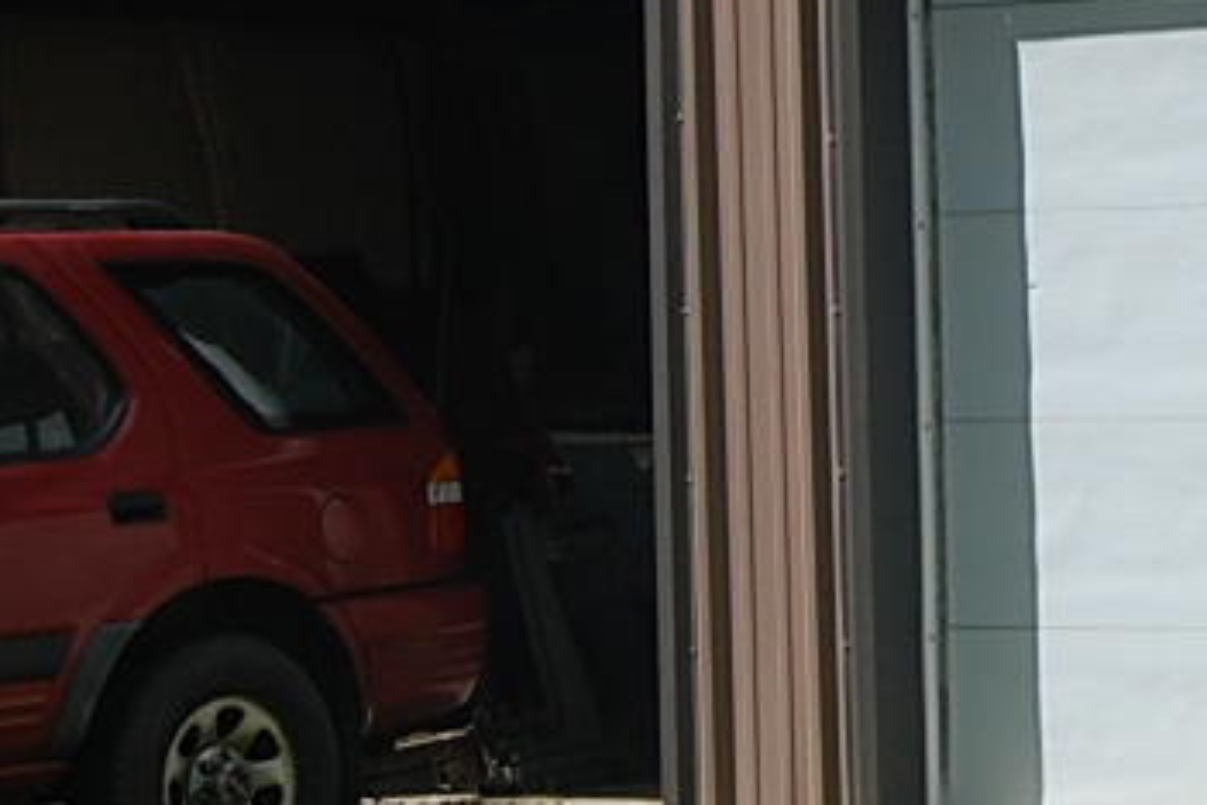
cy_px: 138
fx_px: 5599
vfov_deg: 8.2
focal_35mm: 167
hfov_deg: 12.0
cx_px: 1565
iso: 200
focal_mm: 26
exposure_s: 1/400
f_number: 10
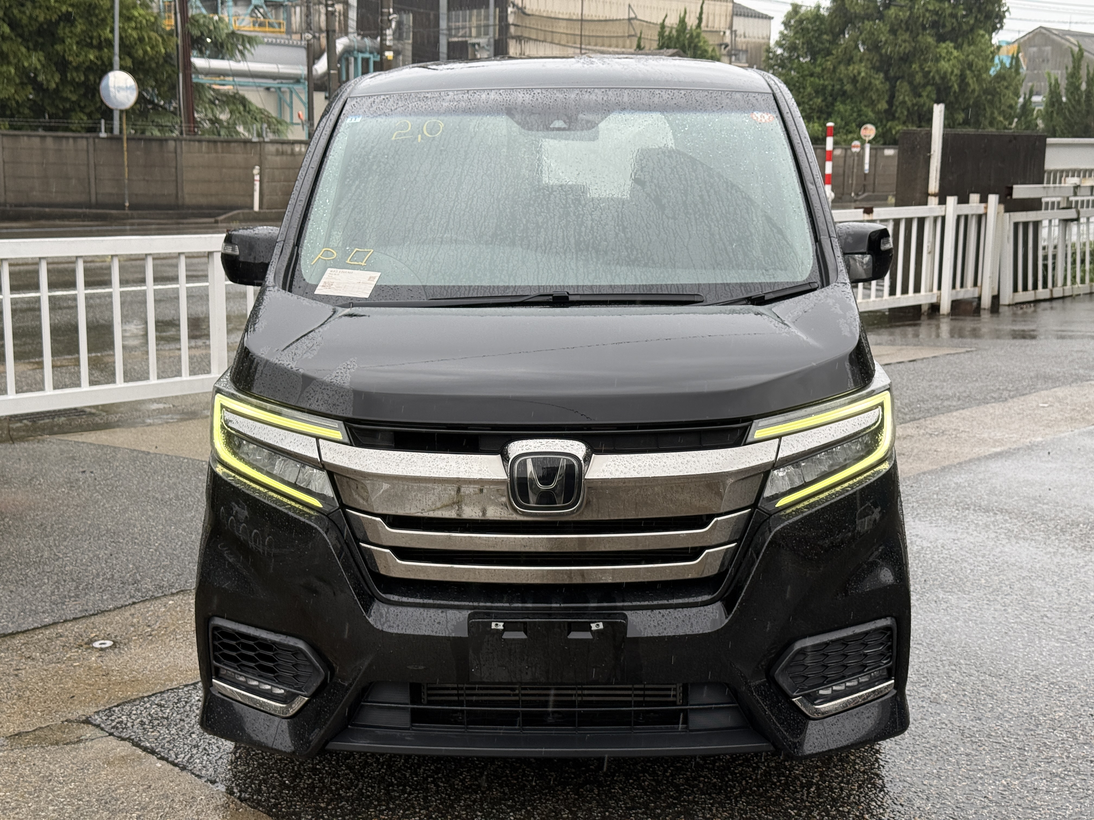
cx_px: 547
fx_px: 1517
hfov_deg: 39.7
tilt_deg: -9.7
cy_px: 410
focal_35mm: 48
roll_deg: -0.7
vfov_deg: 30.3
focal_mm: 6.76
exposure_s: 1/422
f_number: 1.78
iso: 64
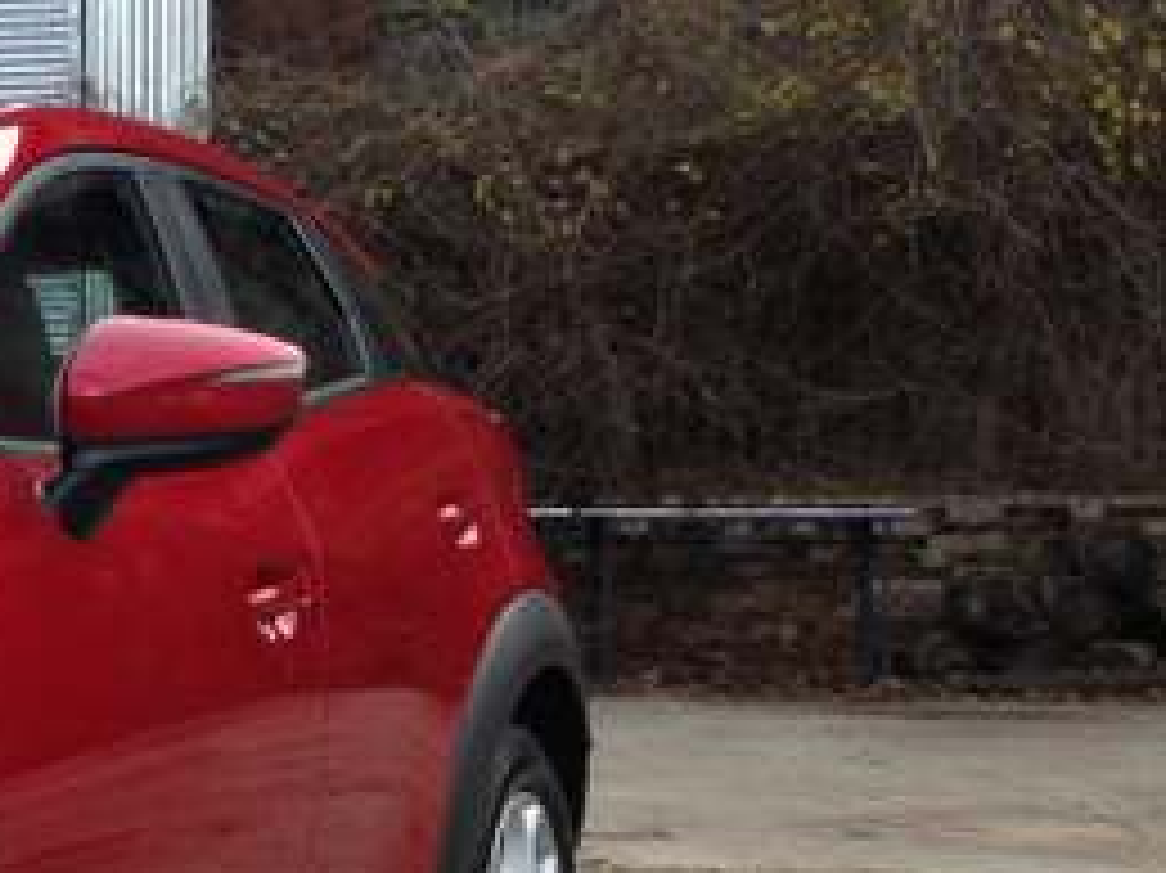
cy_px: 594
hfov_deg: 17.3
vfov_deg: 14.5
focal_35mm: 102
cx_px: -608
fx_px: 3434
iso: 50
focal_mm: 4.12
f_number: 2.4
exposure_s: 1/211
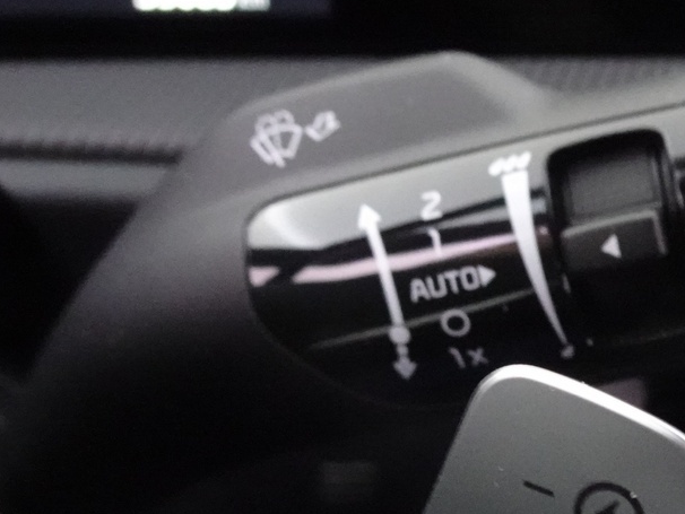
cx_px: 560
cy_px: 331
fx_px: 1128
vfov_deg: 25.6
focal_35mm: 57
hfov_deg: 32.7
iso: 1250
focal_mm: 4.25
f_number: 3.5
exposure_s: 1/8
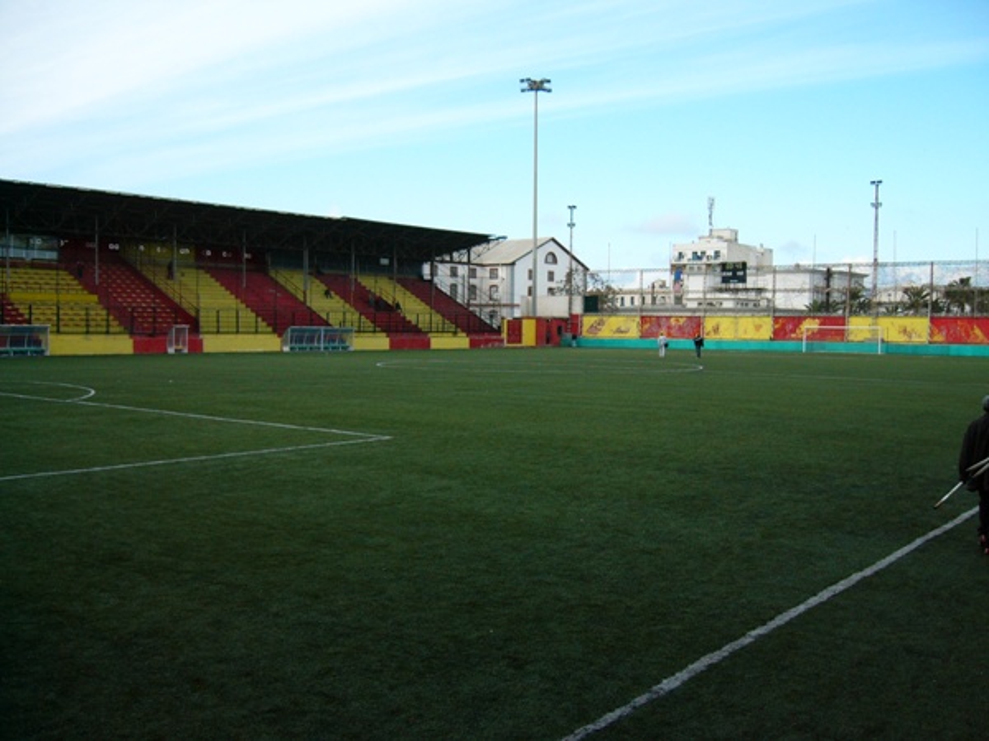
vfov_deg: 40.7
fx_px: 1000
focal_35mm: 35
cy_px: 370
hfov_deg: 52.6
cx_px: 494
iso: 100
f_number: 2.8
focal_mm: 5.8
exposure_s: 1/500
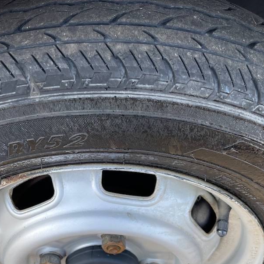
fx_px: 406
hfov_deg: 35.8
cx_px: 94
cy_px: 161
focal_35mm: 47
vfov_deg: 35.9
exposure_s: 1/138
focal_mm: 5.1
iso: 32
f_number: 1.6
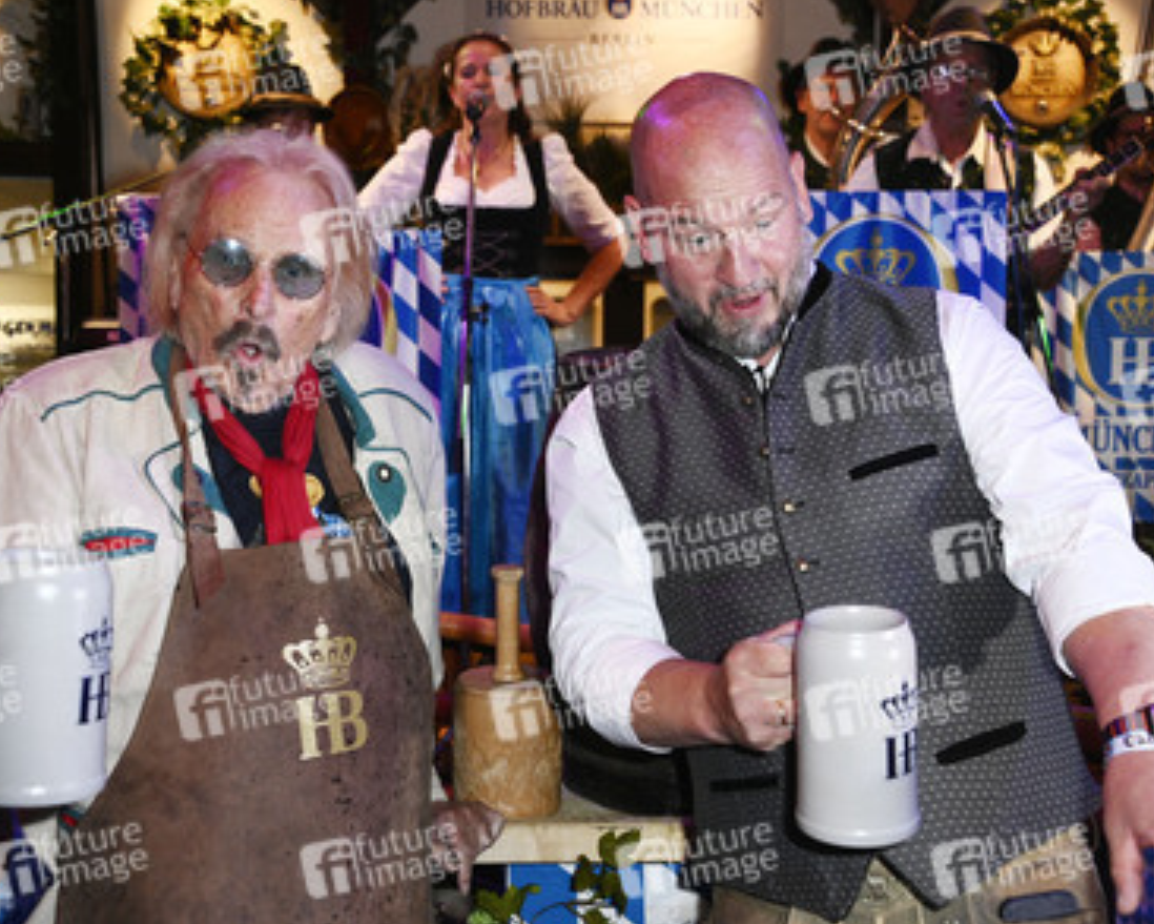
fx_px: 1776
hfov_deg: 36.0
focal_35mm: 52
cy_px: 467
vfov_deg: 29.2
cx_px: 613
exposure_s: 1/200
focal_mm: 45
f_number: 5.6
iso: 3200
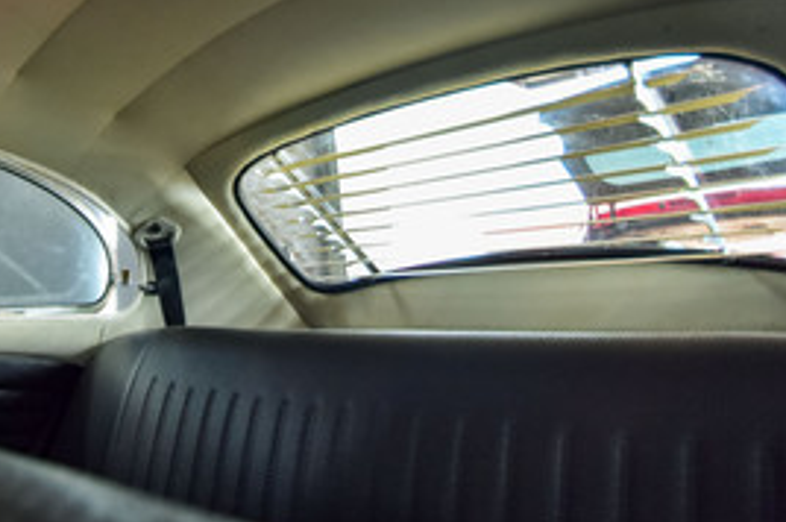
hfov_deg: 61.7
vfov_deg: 44.7
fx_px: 611
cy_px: 130
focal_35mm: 28
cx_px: 194
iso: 800
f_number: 4
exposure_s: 1/60
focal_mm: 10
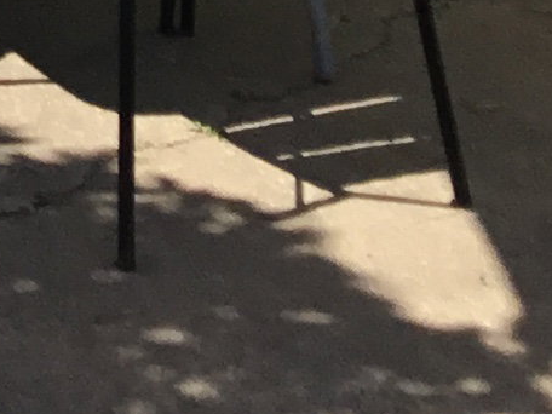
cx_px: -464
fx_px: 3540
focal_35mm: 222
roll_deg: +1.1
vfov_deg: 6.0
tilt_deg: -4.9
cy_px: -993
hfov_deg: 8.5
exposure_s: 1/1045
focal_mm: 3.3
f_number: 2.4
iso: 25
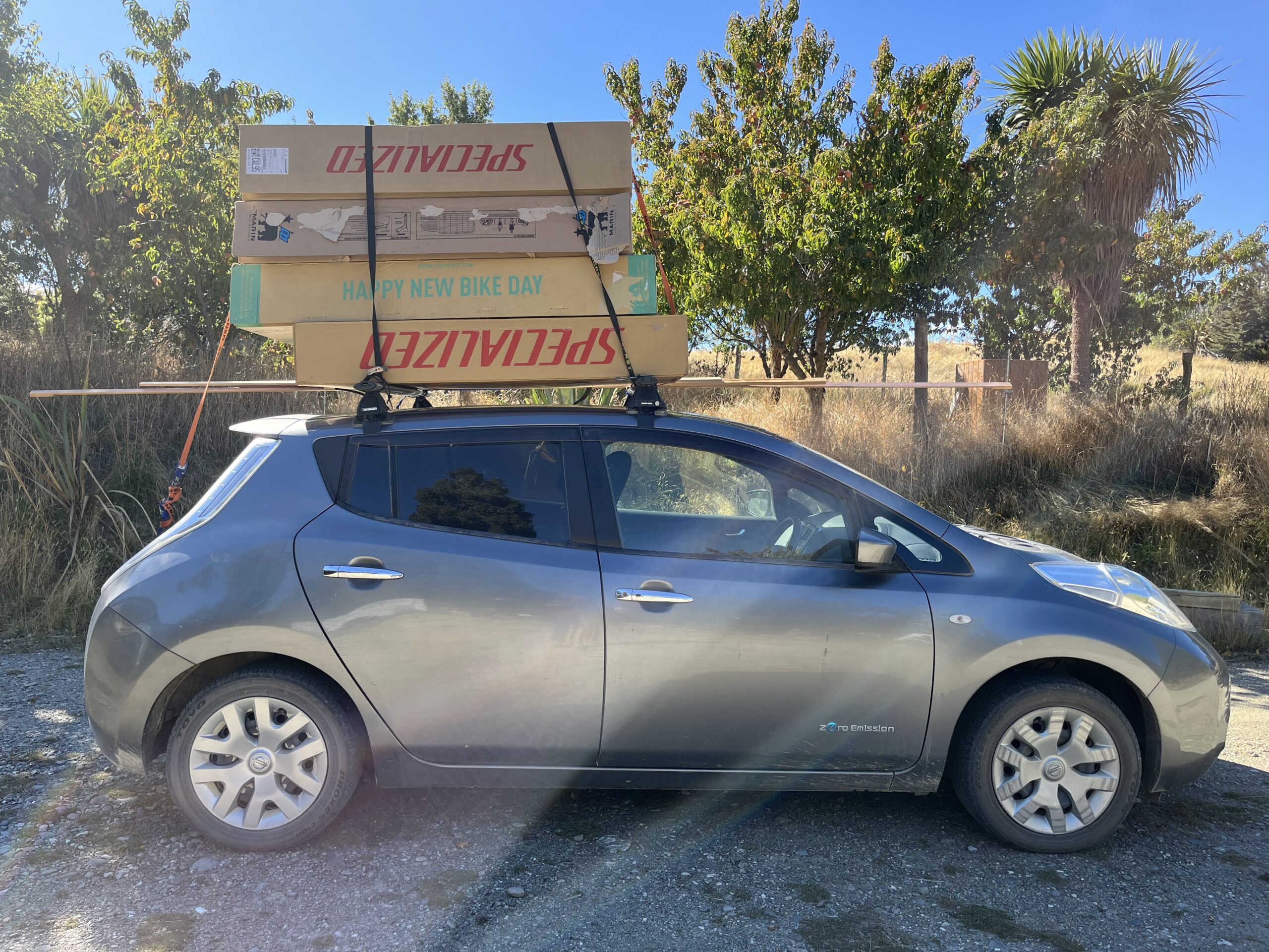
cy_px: 476
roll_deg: -0.5
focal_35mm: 26
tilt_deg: -1.1
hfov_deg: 67.3
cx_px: 634
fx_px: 953
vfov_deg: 53.1
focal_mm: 5.1
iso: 50
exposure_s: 1/821
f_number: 1.6
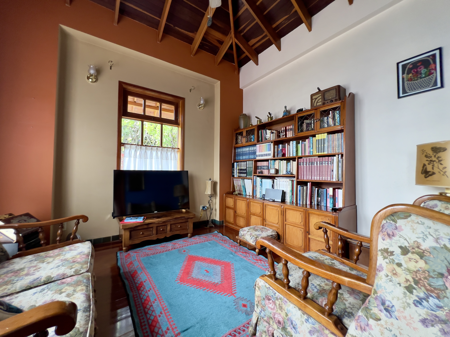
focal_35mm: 13
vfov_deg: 89.9
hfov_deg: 106.2
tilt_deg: +1.0
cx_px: 225
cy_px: 168
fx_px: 169
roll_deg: -0.5
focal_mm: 1.57
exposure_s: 1/99
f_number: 1.8
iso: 200
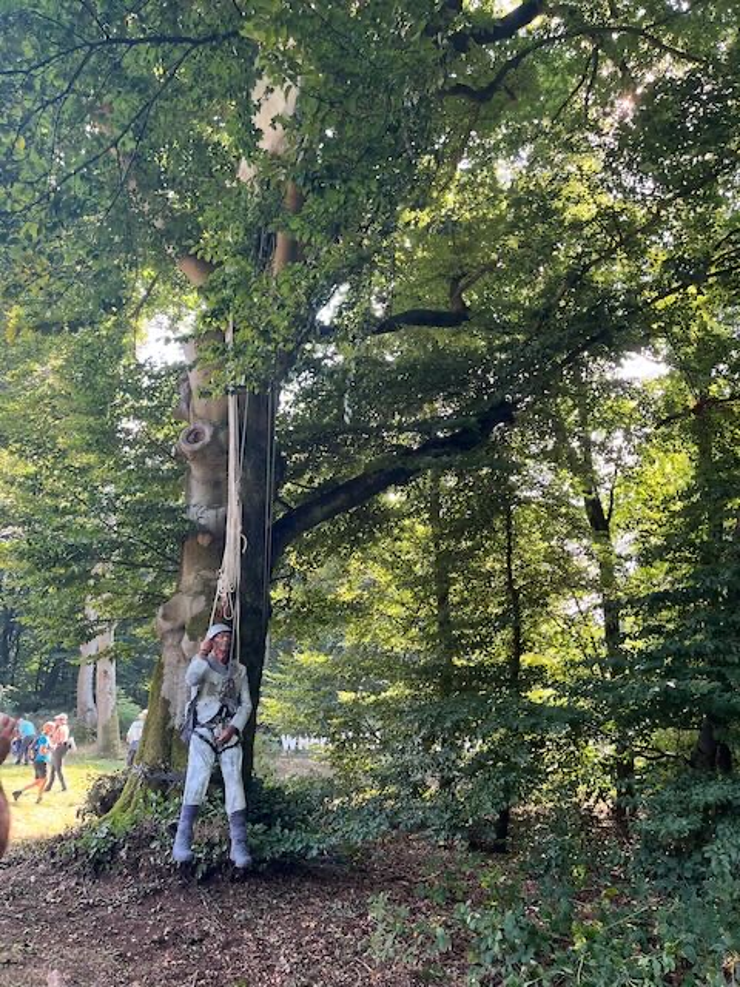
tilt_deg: +17.6
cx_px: 370
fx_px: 741
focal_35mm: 26
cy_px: 494
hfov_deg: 53.1
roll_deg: -3.8
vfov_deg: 67.3
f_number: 1.6
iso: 64
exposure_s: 1/121
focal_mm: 5.1
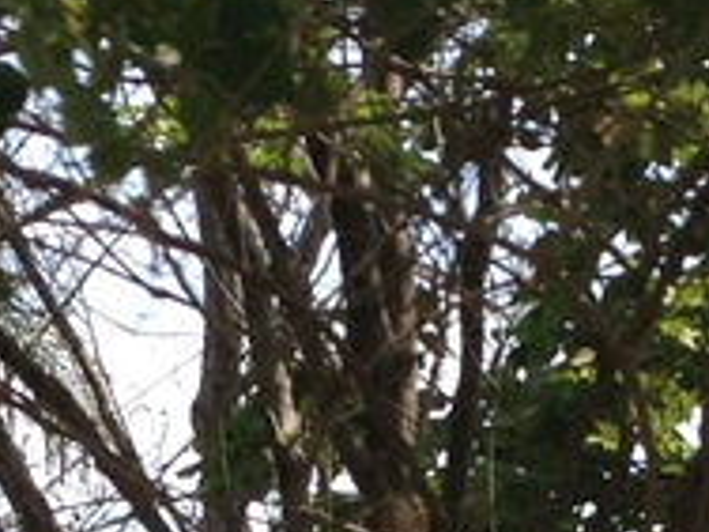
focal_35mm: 223
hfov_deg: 8.9
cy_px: 1011
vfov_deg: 6.5
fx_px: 4567
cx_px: 509
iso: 50
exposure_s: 1/767
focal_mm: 4.28
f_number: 2.4
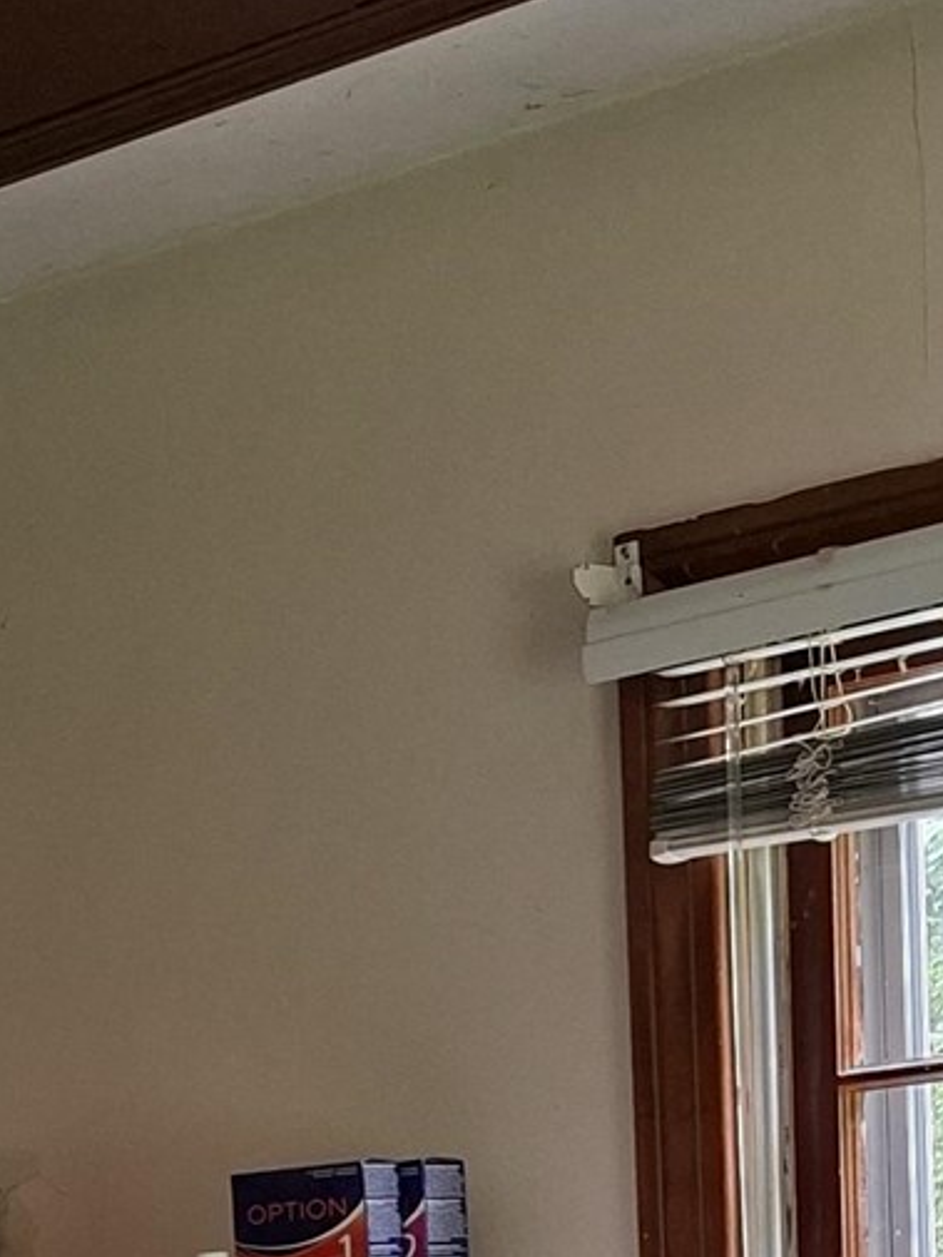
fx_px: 3812
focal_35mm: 105
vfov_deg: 16.6
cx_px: 192
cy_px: 2021
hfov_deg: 14.0
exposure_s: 1/33
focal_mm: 5.54
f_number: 1.8
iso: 250
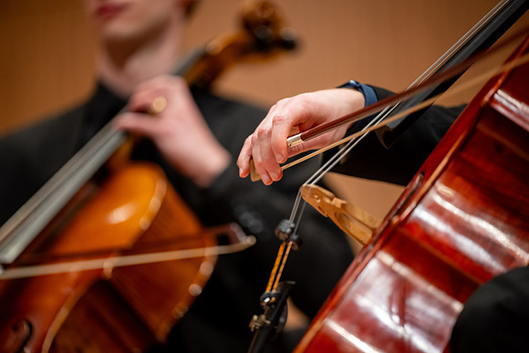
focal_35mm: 200
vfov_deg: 6.9
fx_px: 2939
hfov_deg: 10.3
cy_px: 176
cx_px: 264
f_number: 2.8
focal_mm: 200
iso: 1000
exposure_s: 1/200
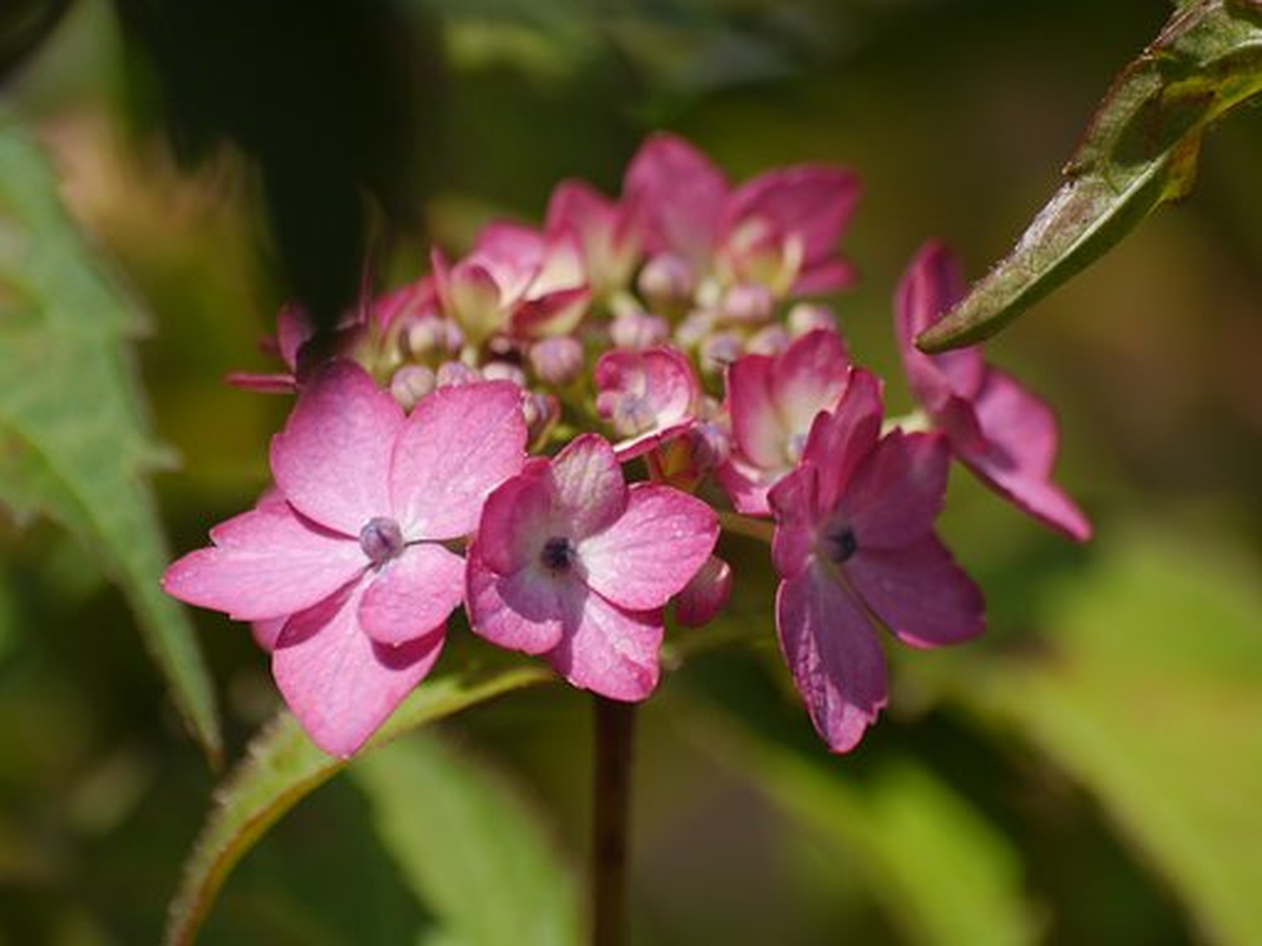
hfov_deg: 3.3
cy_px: 473
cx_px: 631
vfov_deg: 2.5
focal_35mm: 600
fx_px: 21874
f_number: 7.1
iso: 200
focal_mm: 300
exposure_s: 1/500
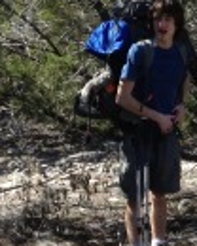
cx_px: 337
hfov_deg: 8.9
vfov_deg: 11.5
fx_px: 1224
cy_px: 176
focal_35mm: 168
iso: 50
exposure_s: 1/521
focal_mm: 4.28
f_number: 2.4
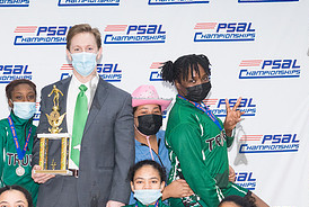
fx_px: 662
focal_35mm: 77
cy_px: 192
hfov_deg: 26.0
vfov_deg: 17.5
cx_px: 80
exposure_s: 1/400
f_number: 4
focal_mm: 35
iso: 4000
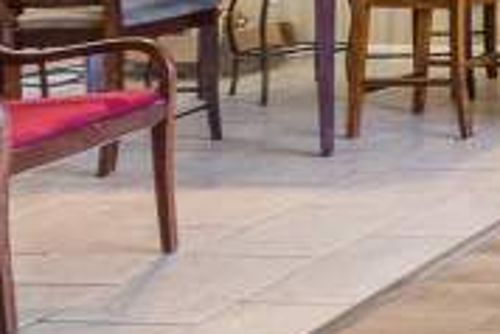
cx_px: 1121
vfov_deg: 17.4
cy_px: -135
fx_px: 1001
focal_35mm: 72
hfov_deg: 16.4
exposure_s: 1/40
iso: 1250
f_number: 8
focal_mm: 16
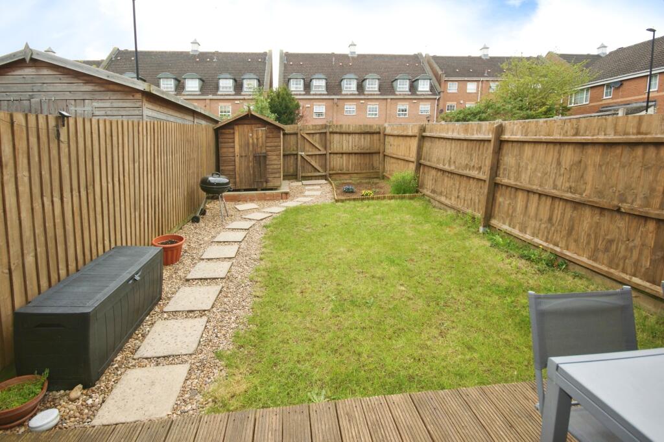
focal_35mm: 15
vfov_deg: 77.3
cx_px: 332
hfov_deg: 100.4
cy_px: 221
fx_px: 277
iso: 100
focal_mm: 10
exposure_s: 1/160
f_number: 5.6
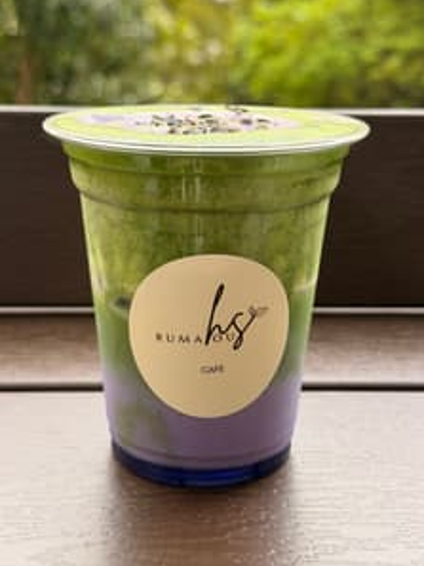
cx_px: 198
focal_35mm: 55
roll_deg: -0.6
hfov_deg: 26.5
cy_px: 254
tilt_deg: -15.0
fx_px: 900
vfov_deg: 34.9
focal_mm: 6.76
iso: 100
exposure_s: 1/67
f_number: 1.78
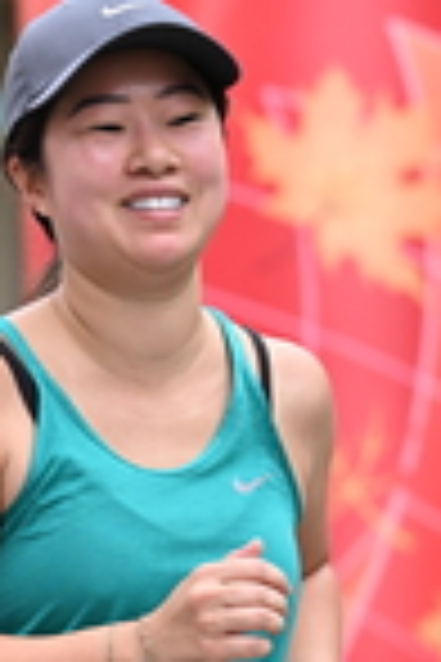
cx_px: -326
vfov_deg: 5.6
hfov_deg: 3.7
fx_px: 6725
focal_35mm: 366
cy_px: 464
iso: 640
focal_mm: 98
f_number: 2.8
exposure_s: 1/1600
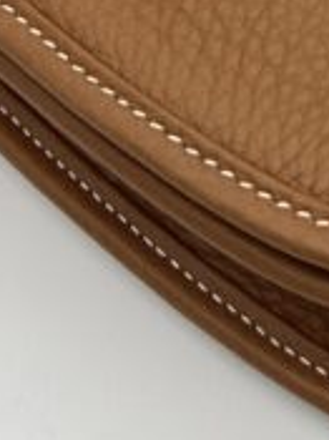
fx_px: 1929
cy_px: -272
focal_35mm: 152
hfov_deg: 9.5
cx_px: 502
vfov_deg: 12.2
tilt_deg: -46.4
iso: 40
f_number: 1.5
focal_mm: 5.7
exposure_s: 1/171
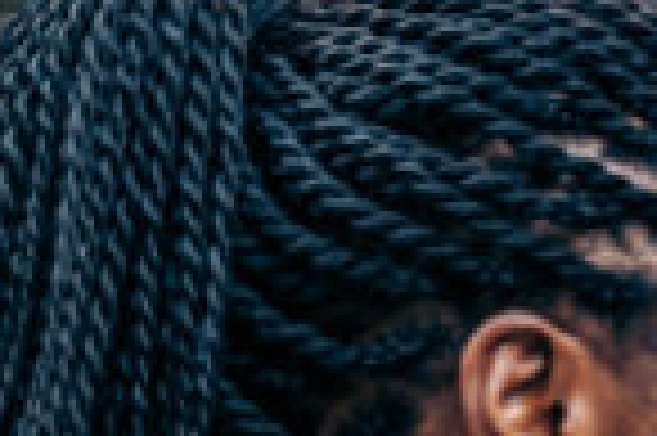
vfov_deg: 2.0
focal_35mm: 671
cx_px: 1305
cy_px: 868
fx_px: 12225
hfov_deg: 3.1
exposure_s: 1/640
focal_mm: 85
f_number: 1.4
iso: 160
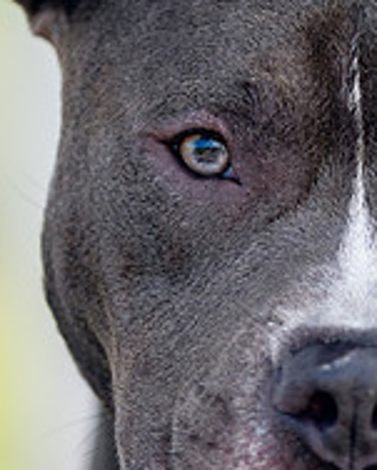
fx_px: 8543
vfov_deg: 3.1
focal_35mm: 614
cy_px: 330
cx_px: 641
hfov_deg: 2.5
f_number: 2.8
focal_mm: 150
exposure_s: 1/2500
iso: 500
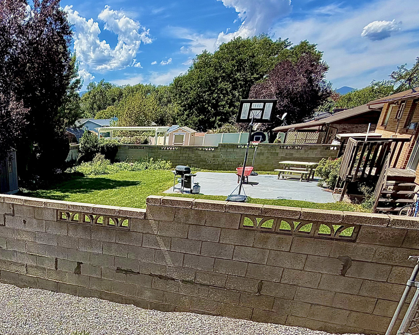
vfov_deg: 42.6
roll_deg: +0.1
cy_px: 310
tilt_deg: -27.1
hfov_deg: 52.0
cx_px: 62
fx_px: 384
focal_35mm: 31
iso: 25
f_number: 2.2
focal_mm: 2.22
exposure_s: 1/770
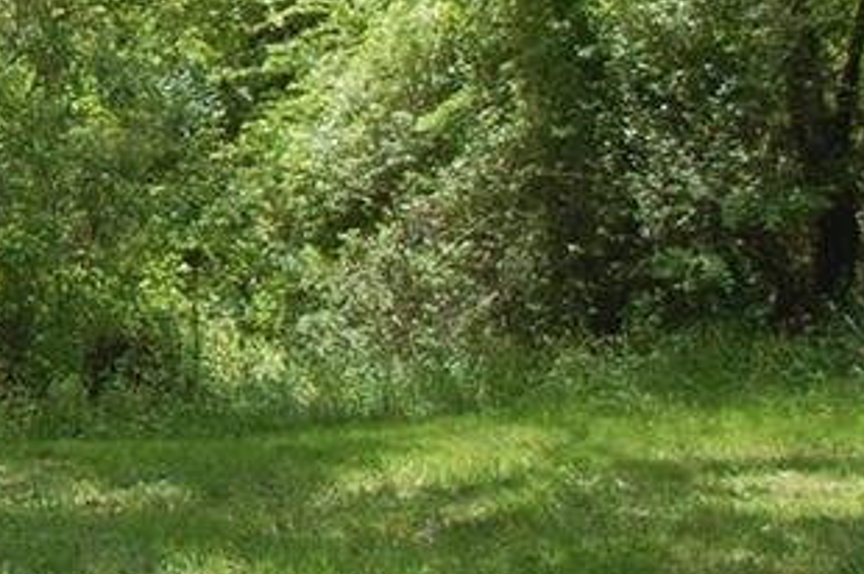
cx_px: -396
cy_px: 3
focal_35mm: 119
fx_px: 2853
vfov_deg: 11.4
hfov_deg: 15.9
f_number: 4.2
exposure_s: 1/500
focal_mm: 24
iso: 200
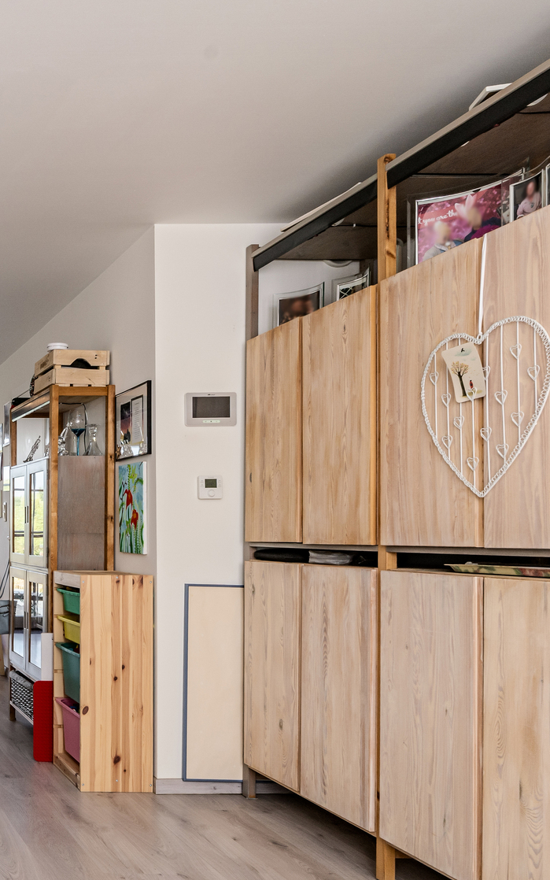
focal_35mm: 35
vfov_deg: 54.7
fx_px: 839
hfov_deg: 29.2
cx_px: -171
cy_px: 550
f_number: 11
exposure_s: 1/60
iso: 250
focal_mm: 16
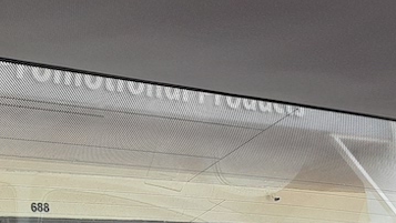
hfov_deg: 31.0
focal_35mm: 66
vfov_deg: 18.0
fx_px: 693
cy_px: 197
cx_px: 70
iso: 40
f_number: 1.9
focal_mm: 2.91
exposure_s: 1/185
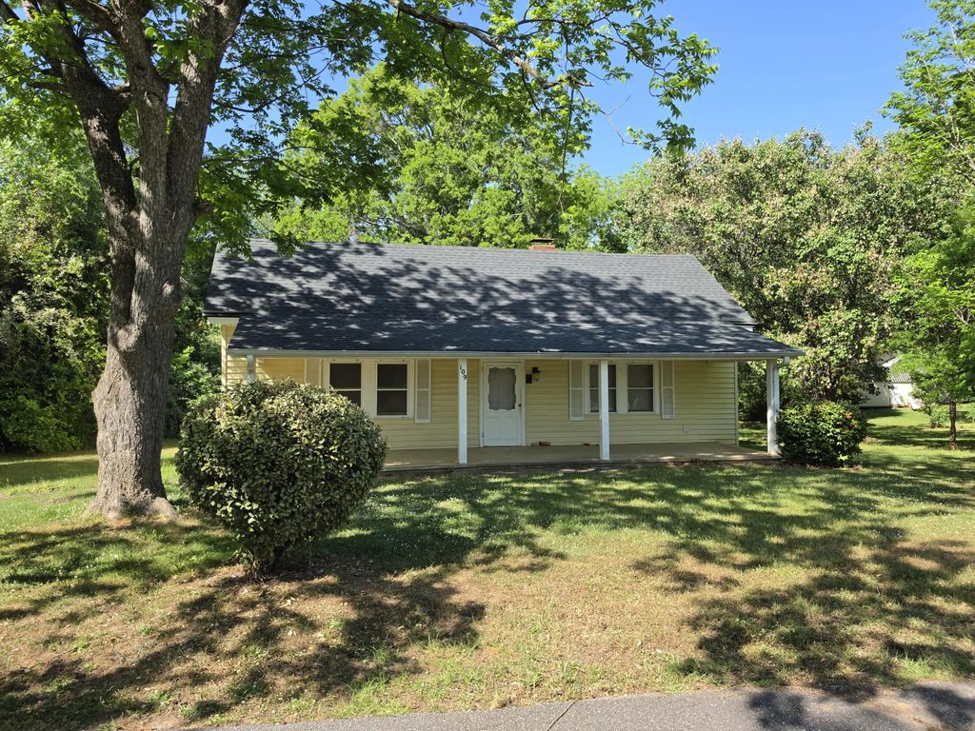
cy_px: 366
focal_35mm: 23
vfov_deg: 58.9
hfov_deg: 73.9
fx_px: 648
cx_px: 488
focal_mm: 6.5
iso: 64
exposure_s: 1/2054
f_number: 1.4
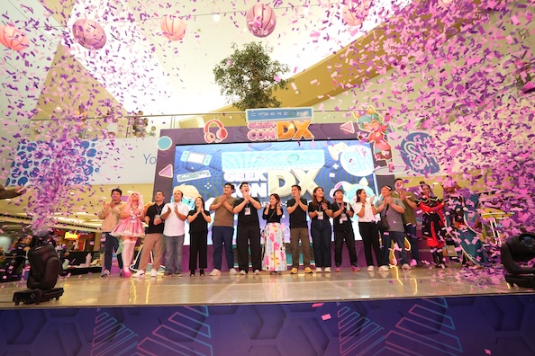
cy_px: 178
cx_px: 268
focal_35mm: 16
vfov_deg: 73.7
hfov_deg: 96.7
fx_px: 238
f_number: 4
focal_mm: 16
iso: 1600
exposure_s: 1/160
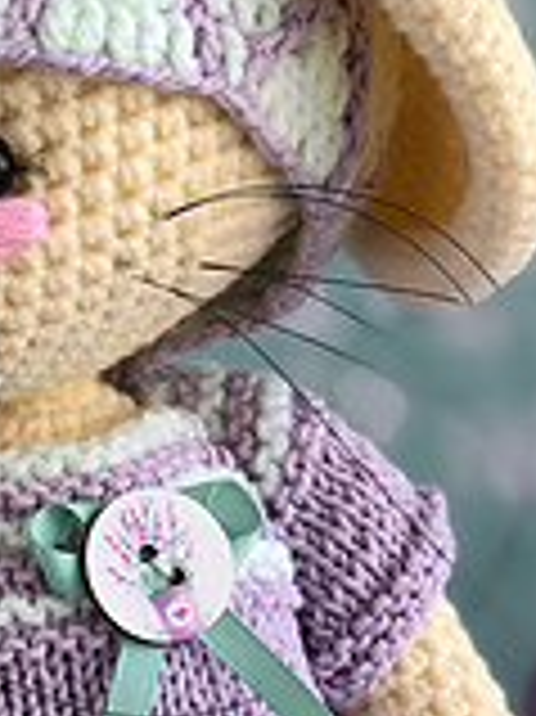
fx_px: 4321
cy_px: 959
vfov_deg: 9.3
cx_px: 230
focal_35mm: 209
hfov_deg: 7.1
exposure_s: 1/60
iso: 50
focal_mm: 6
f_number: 2.4
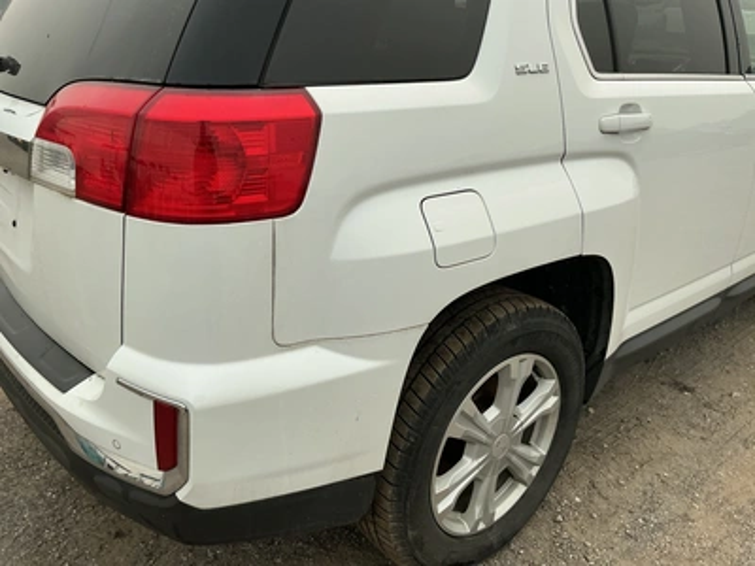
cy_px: 283
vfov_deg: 49.7
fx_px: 611
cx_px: 378
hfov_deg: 63.4
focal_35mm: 28
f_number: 1.8
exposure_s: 1/2141
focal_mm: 3
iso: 25
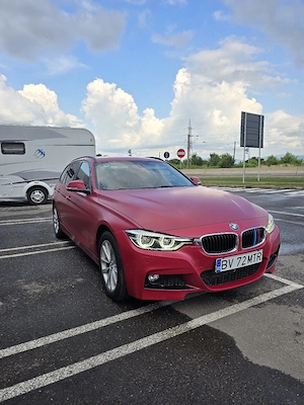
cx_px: 152
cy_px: 202
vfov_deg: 73.9
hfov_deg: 58.9
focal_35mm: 23
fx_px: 269
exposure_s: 1/526
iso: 12
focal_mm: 6.3
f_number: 1.7
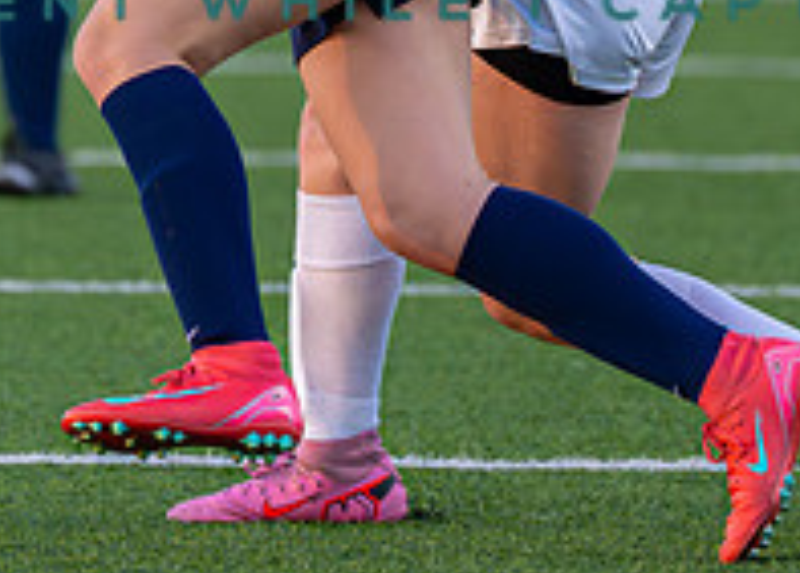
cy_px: -124
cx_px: 177
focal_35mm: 931
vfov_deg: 1.5
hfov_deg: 2.2
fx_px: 21167
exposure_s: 1/1600
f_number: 2.8
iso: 800
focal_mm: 200
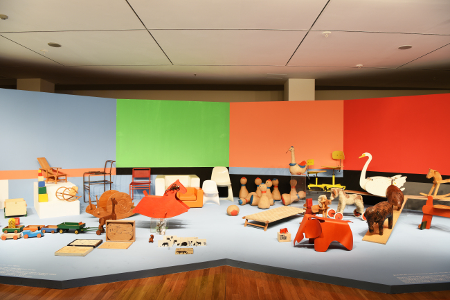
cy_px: 150
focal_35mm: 24
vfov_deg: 53.1
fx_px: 300
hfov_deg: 73.8
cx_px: 225
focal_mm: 24
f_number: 8
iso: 100
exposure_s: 1/2
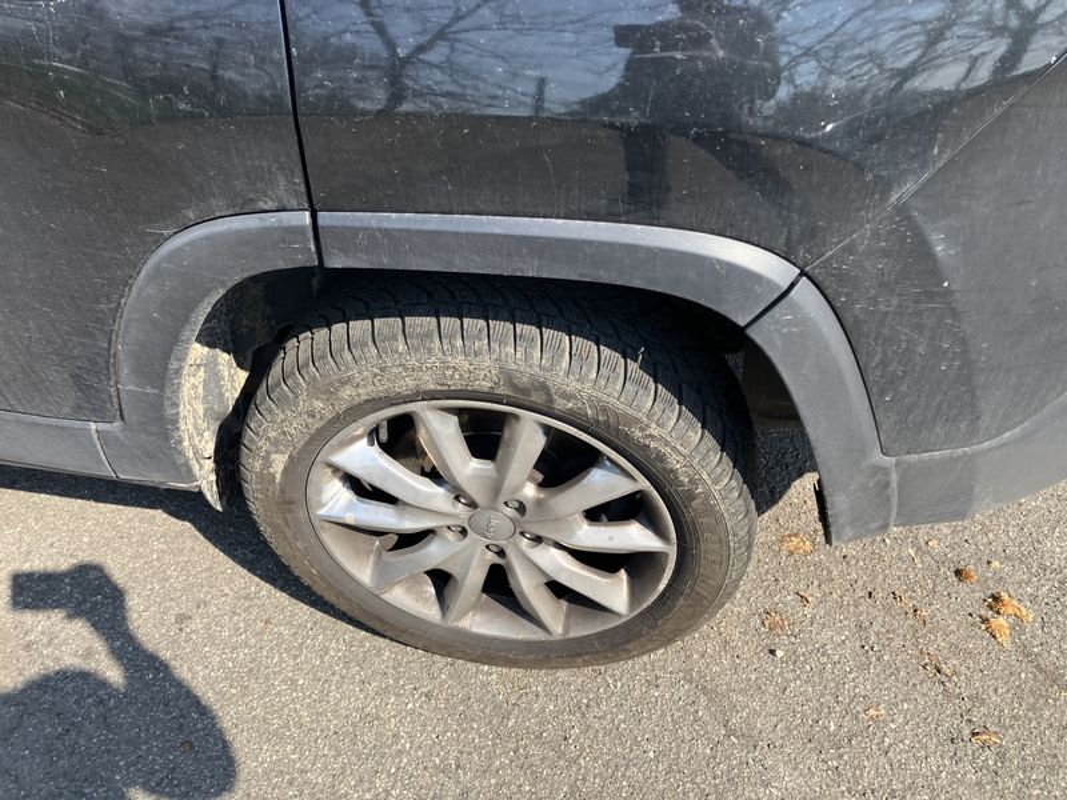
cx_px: 534
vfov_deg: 49.7
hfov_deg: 63.4
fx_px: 863
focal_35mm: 28
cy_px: 400
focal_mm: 3.99
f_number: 1.8
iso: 32
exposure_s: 1/796
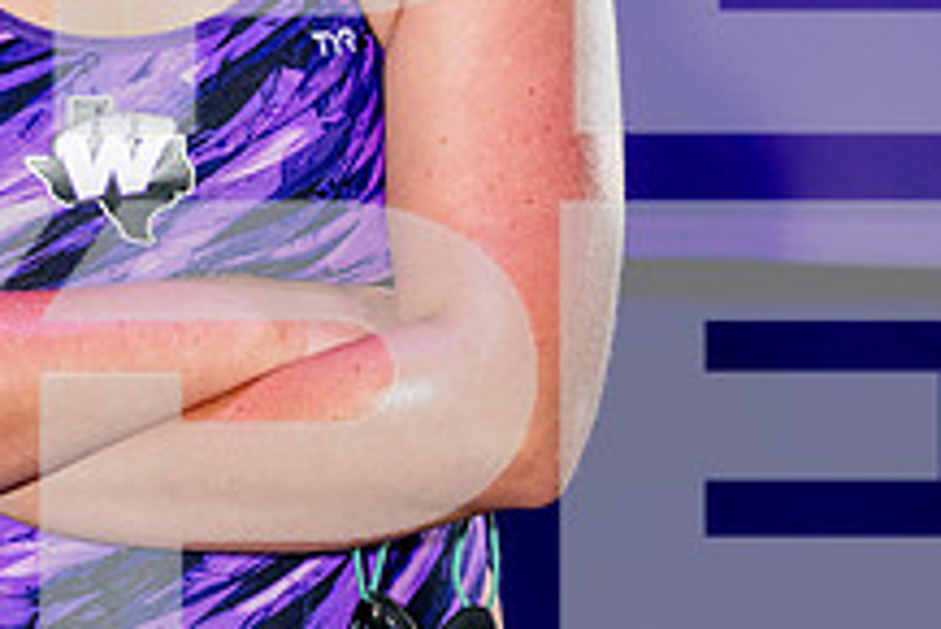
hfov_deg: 15.7
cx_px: -30
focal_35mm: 128
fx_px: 3348
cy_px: -93
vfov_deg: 10.6
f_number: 7.1
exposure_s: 1/250
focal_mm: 48
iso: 2500
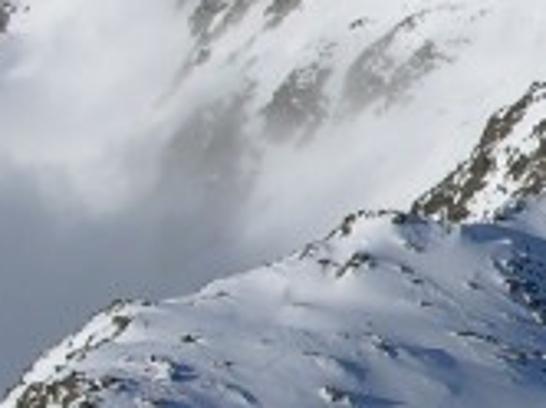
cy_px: 201
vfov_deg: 6.9
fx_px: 3402
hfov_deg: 8.9
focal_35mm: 216
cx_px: 819
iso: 50
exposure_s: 1/391
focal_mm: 8.9
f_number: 8
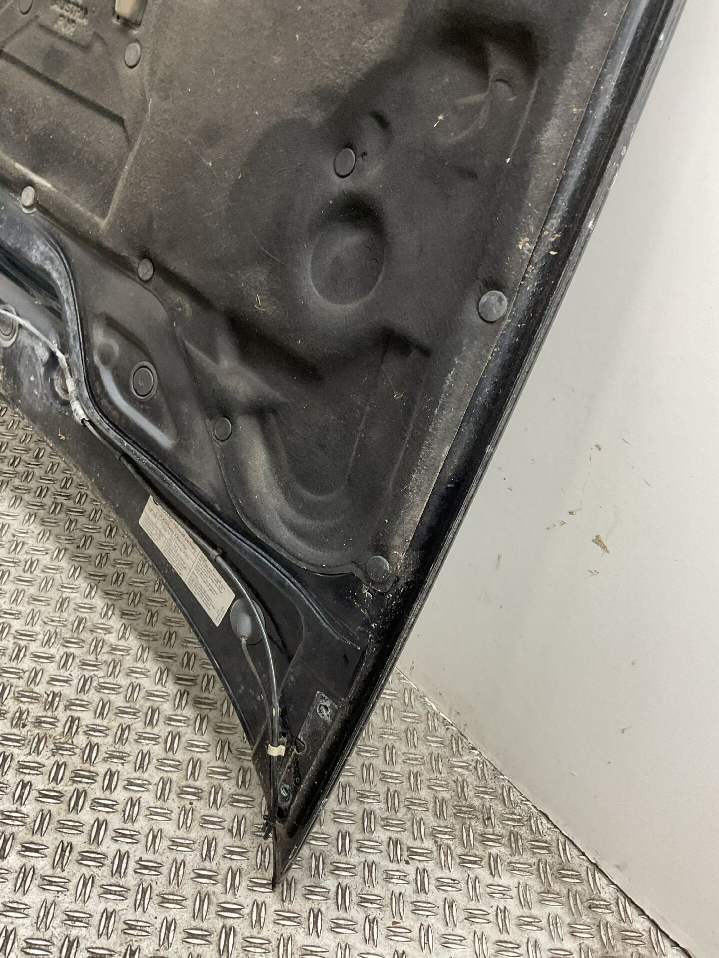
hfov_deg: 48.2
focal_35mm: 29
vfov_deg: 61.7
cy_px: 479
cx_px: 360
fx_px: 803
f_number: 1.8
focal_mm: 3
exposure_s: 1/50
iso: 80
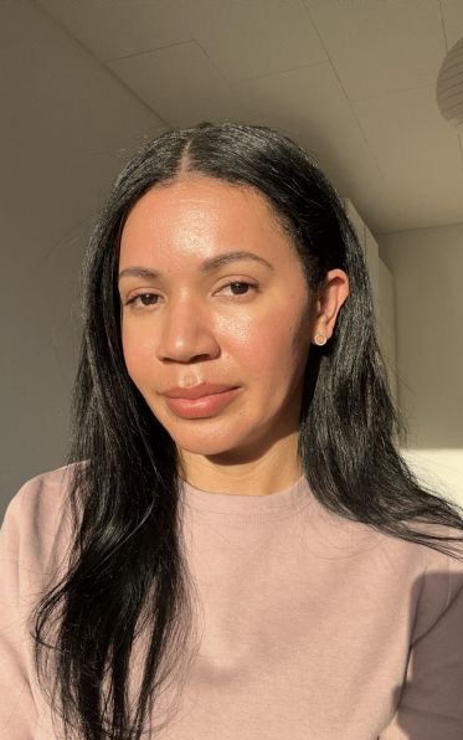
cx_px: 221
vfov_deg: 59.6
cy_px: 371
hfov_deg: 39.5
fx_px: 645
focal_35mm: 32
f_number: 1.9
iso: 25
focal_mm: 2.69
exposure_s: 1/541
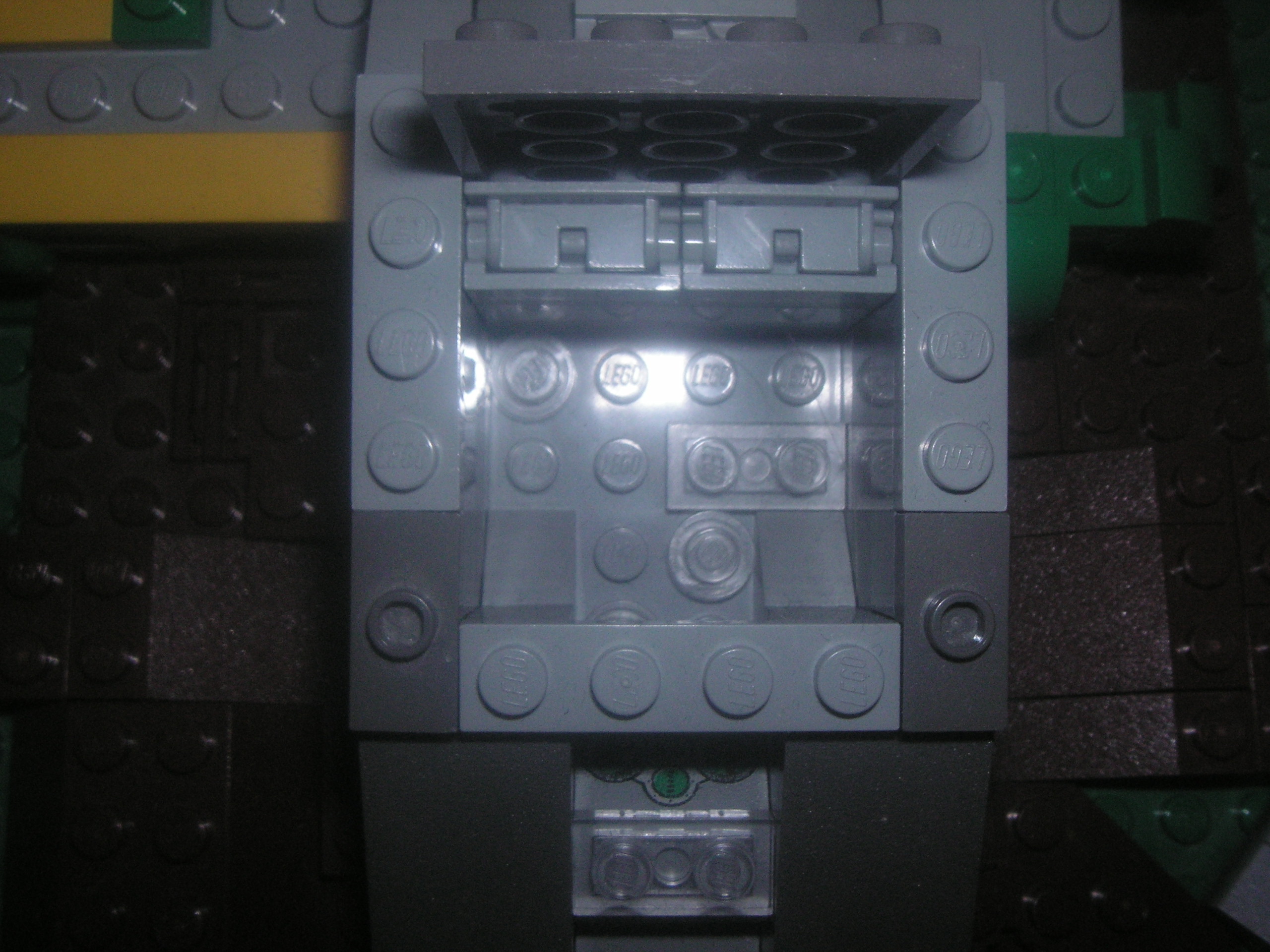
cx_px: 635
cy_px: 476
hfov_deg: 49.0
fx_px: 1394
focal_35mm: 38
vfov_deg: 37.7
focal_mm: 6.3
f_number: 6.6
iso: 160
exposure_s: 1/45
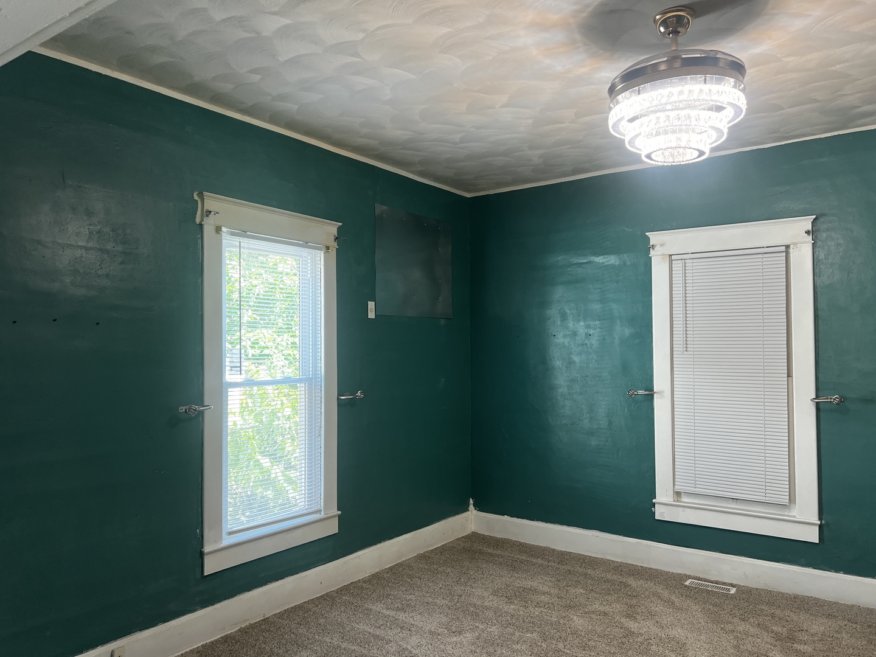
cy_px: 328
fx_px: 658
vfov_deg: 53.1
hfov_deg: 67.3
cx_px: 438
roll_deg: +0.4
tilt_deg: +1.2
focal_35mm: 26
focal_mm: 5.7
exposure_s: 1/120
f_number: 1.5
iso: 125
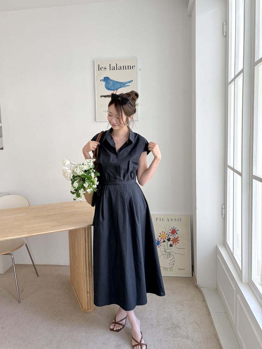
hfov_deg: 53.1
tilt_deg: -5.1
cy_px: 174
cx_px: 131
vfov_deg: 67.3
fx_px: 262
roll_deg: +1.5
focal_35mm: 26
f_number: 1.6
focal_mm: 5.96
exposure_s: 1/121
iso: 125
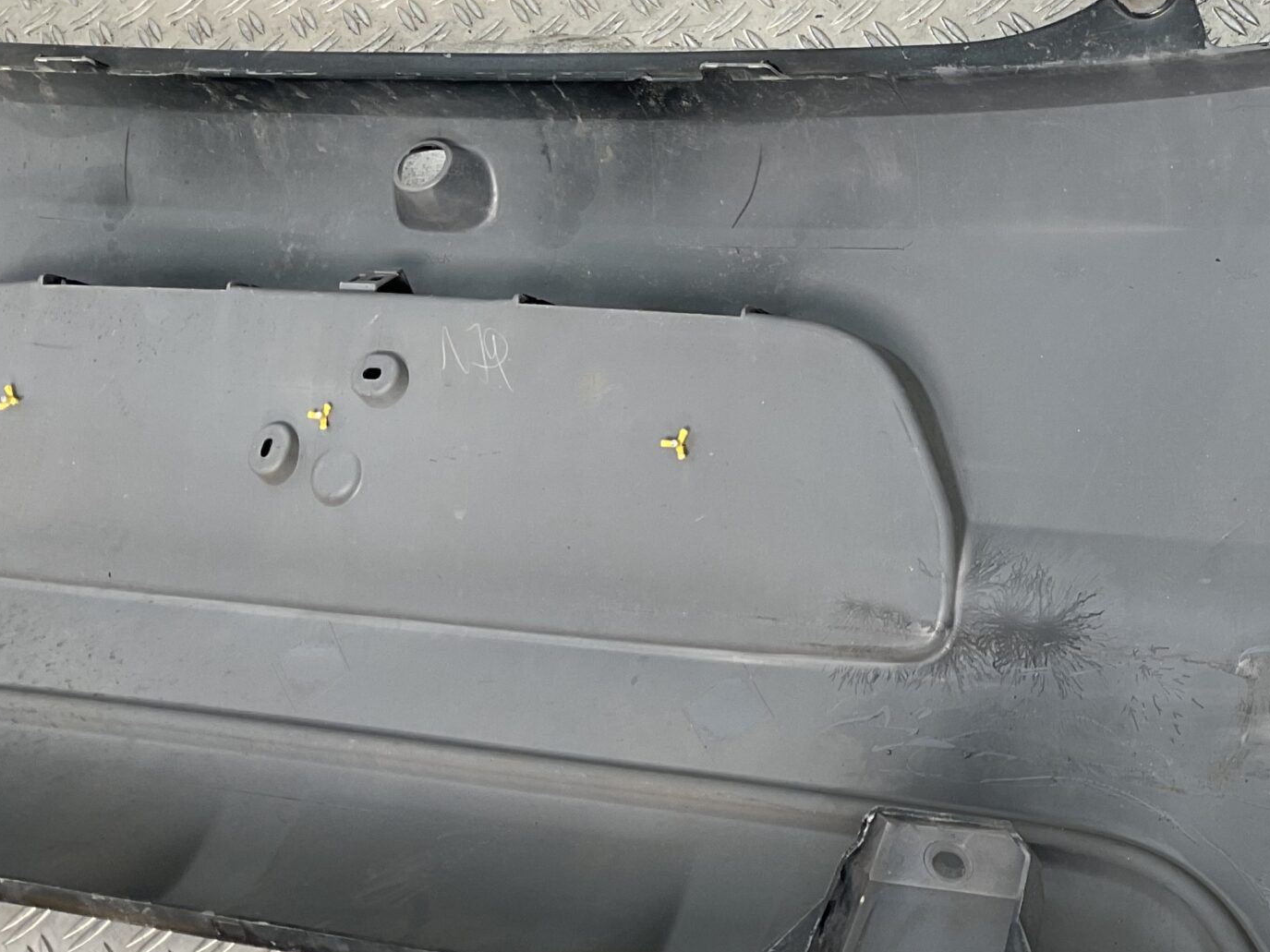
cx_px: 1141
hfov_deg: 33.7
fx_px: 1981
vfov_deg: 26.9
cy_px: 323
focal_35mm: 54
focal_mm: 3
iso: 25
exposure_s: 1/120
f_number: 1.8
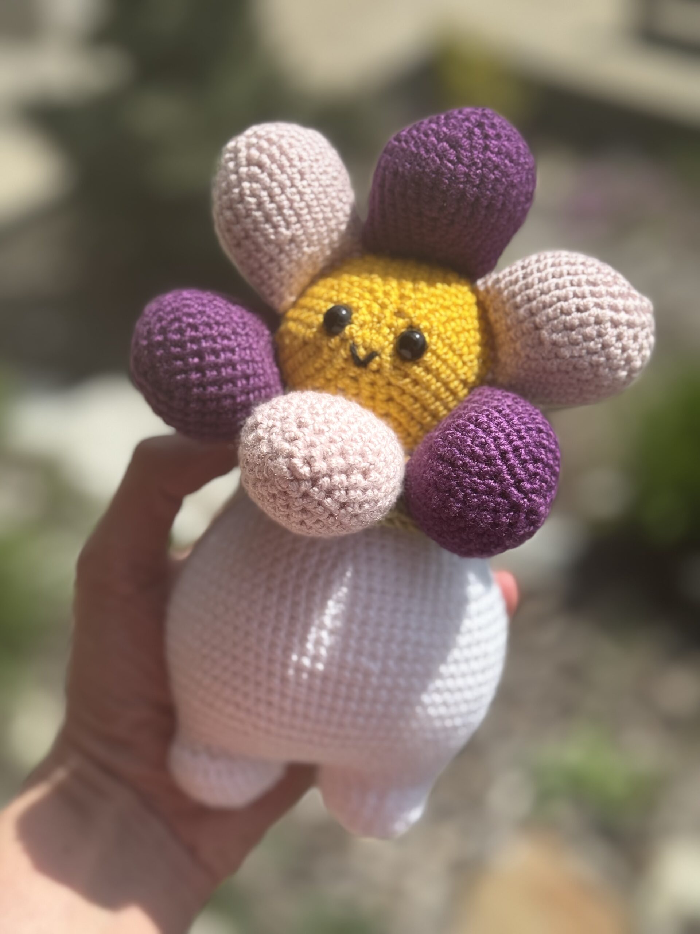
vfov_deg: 39.7
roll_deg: +6.6
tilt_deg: -42.0
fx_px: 1294
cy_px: 467
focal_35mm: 48
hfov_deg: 30.3
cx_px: 350
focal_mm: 6.76
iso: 64
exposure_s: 1/4608
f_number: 1.78
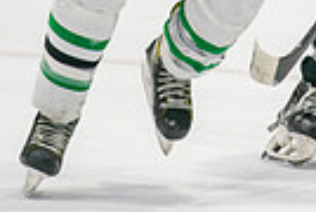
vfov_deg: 1.3
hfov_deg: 1.9
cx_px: 400
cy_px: -253
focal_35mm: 1091
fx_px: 9598
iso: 1000
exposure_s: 1/640
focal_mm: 200
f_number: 3.2
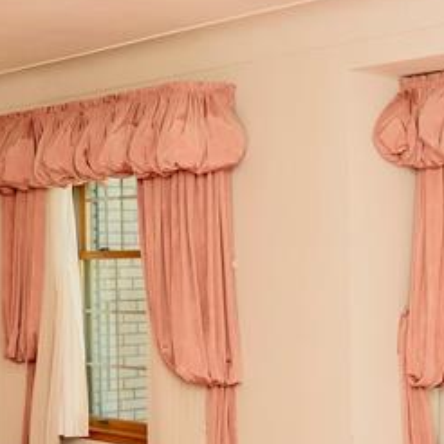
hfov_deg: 20.0
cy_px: 386
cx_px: 397
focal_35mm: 85
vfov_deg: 20.1
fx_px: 1233
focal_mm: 16
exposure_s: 1/200
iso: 640
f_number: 5.6
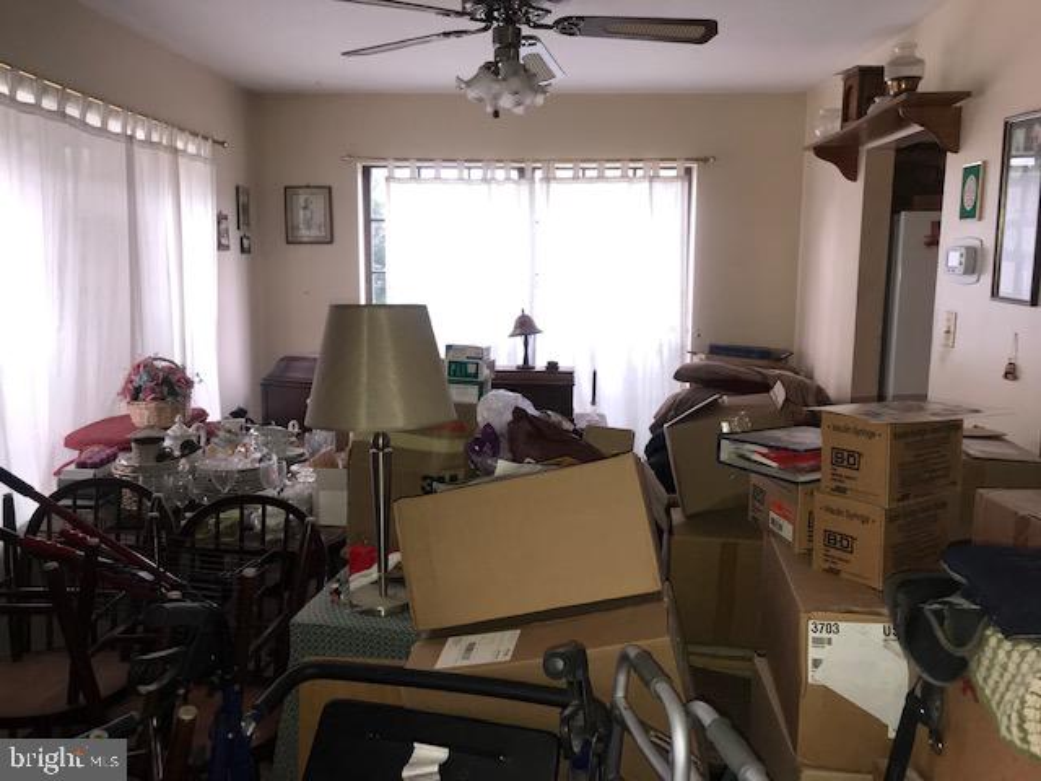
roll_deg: -0.6
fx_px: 842
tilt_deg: -8.4
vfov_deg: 49.7
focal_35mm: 28
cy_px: 390
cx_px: 520
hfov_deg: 63.4
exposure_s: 1/30
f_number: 1.8
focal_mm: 3.99
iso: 40
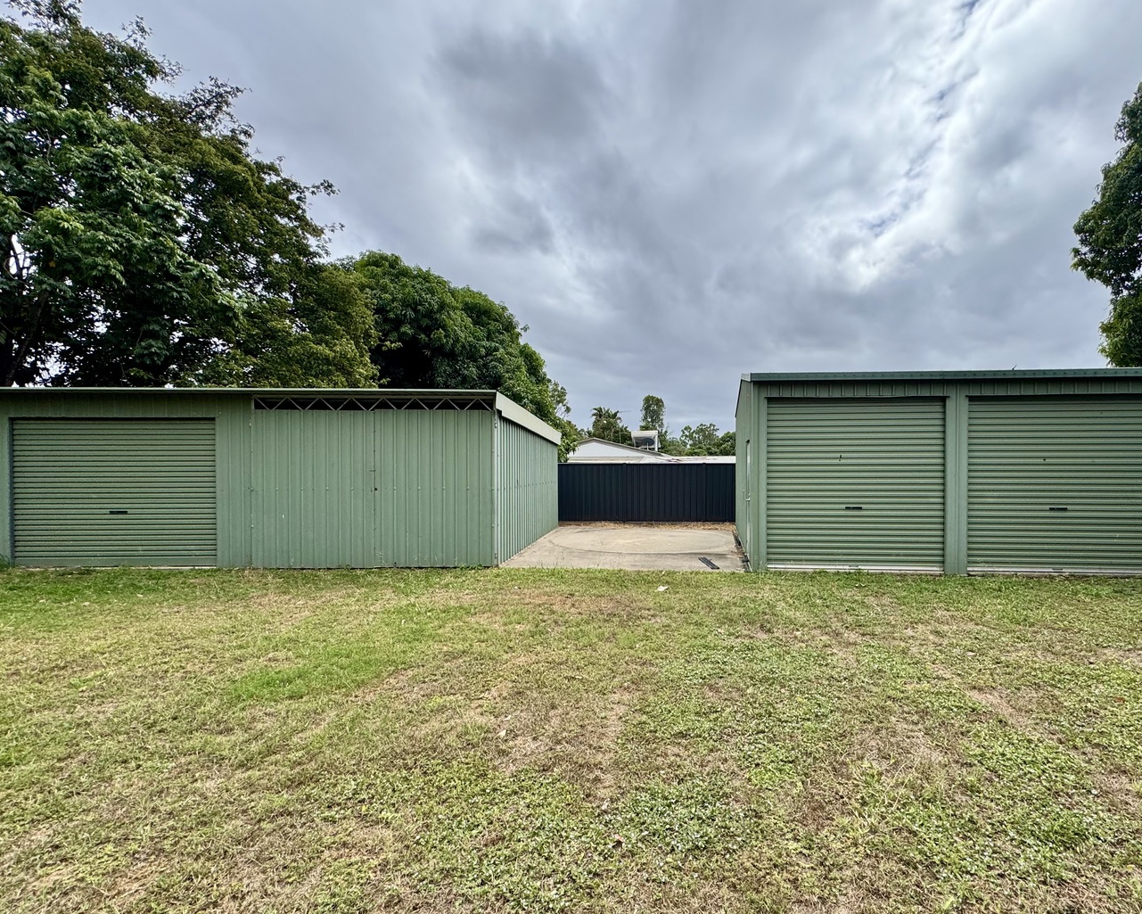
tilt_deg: +0.0
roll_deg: +0.6
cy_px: 479
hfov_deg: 92.3
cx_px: 667
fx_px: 541
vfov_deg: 80.3
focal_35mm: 16
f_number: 2.2
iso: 50
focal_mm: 2.22
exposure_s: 1/1709
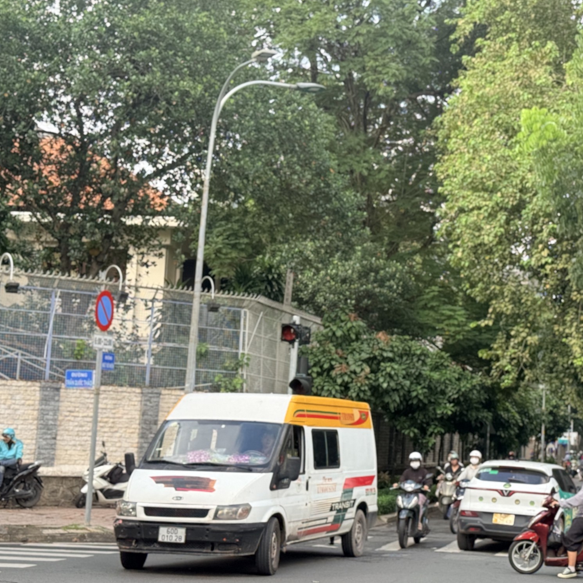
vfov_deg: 23.7
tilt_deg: +7.1
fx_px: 1391
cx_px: 451
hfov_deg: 23.4
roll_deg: -3.0
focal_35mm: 73
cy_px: 285
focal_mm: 6.76
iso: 80
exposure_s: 1/315
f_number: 1.78
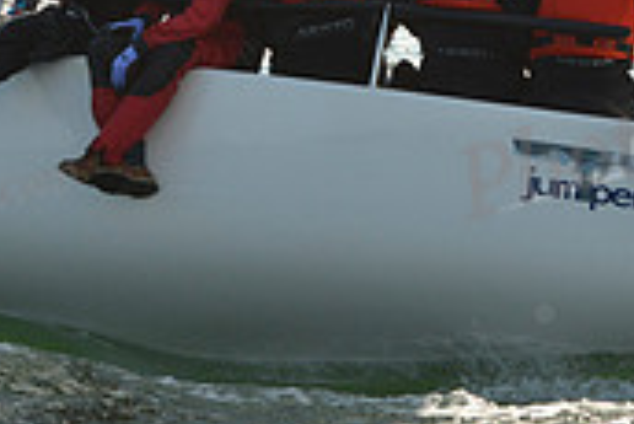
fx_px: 4160
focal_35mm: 236
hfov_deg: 8.7
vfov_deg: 5.8
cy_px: -17
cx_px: 273
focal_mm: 70
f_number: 8
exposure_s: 1/1600
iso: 400
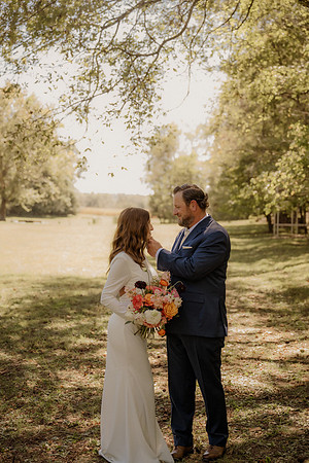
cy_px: 232
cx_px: 154
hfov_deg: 26.0
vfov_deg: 38.2
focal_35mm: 52
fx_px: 669
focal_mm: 52
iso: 400
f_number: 2.8
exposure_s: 1/500
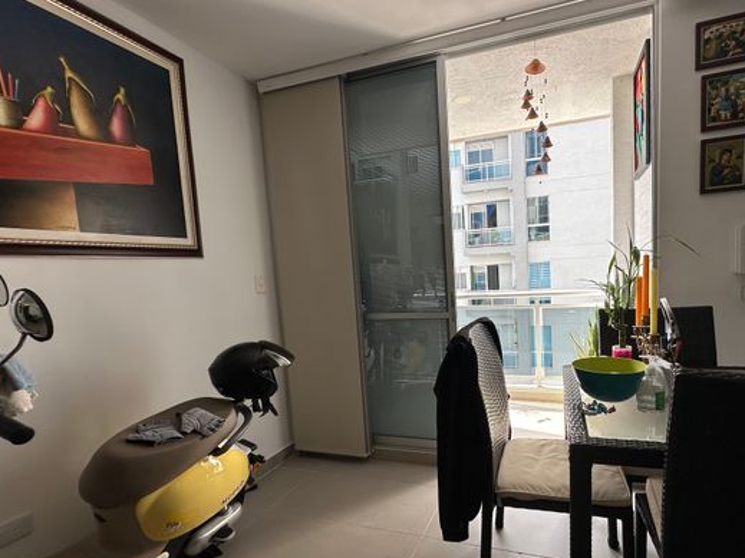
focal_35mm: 18
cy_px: 313
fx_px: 387
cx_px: 444
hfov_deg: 86.7
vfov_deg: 71.3
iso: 40
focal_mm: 2.22
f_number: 2.2
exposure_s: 1/157
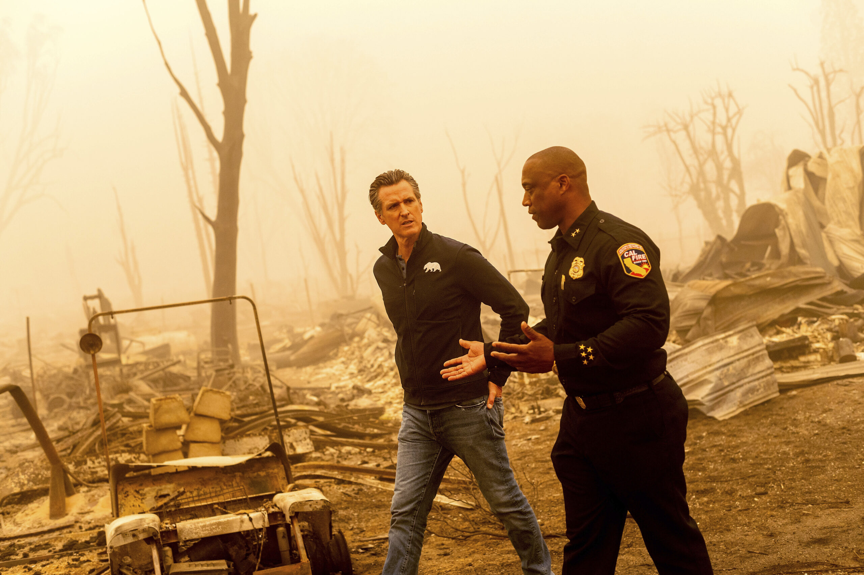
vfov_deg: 27.0
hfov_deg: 39.6
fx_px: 1199
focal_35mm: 50
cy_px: 288
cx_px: 432
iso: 1600
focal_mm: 50
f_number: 2.8
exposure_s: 1/1500
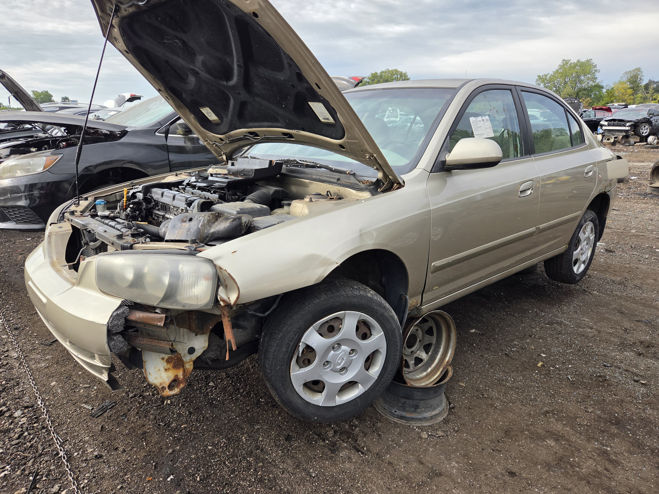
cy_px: 247
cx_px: 330
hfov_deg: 73.9
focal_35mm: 23
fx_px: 438
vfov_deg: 58.9
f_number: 1.8
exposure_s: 1/1654
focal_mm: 5.4
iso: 80
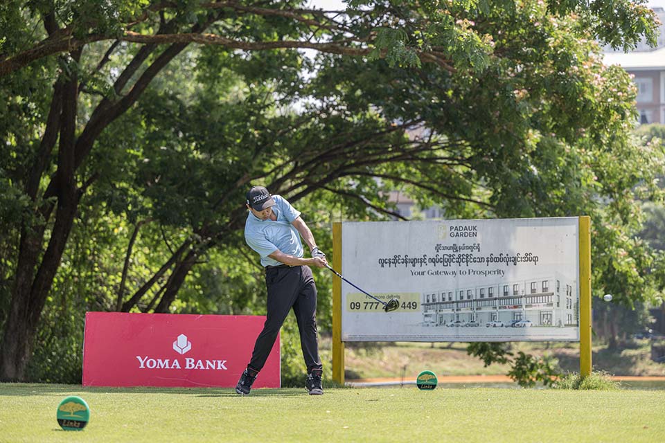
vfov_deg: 14.6
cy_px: 222
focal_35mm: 94
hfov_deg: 21.7
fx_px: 1736
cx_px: 332
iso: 560
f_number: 2.8
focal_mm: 94
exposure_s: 1/3200
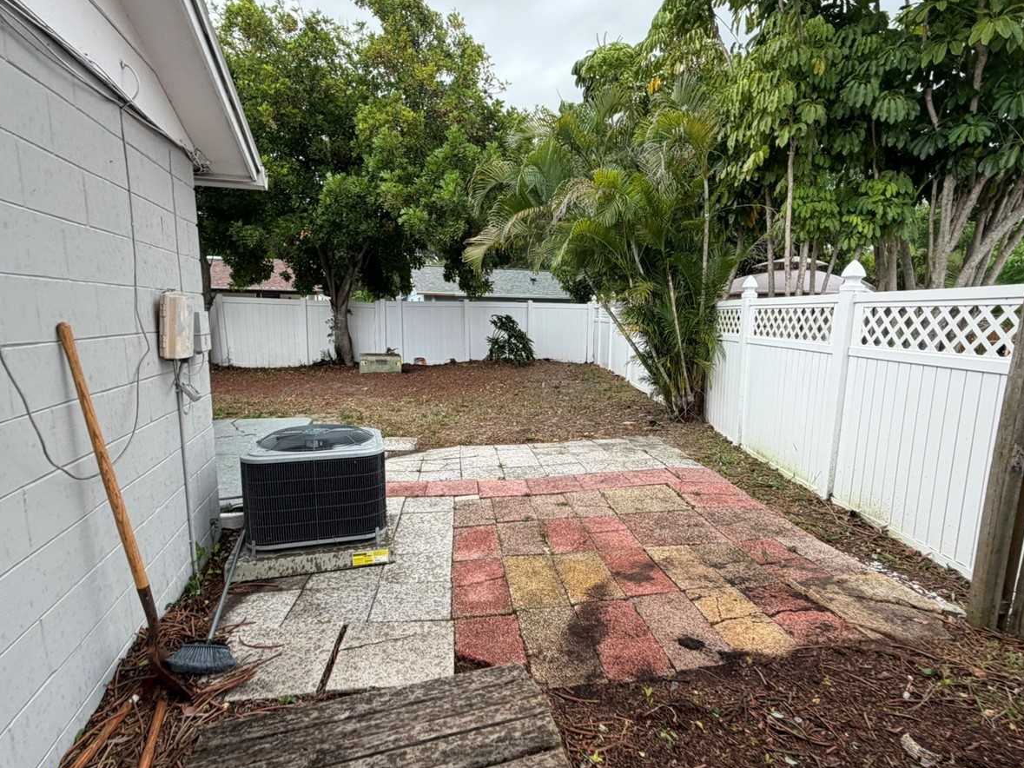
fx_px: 562
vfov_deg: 68.6
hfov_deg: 84.5
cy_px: 408
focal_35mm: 19
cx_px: 556
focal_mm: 2.22
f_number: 2.2
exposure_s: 1/175
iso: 40
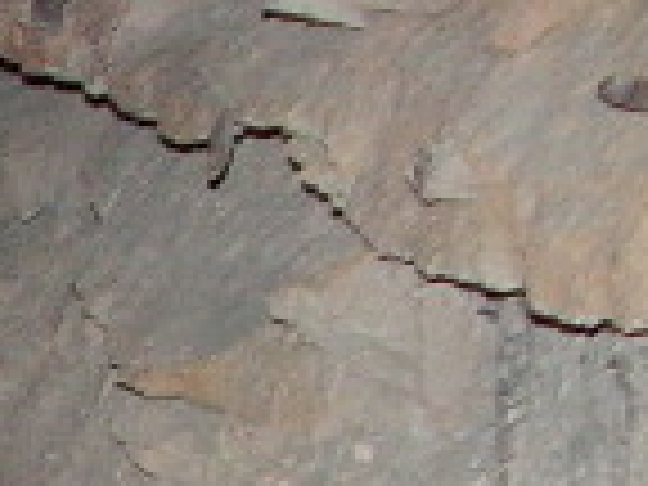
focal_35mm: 249
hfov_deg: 7.0
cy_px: 958
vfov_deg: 5.8
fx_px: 4661
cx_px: -1395
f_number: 2.6
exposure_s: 1/40
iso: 200
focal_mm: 5.8
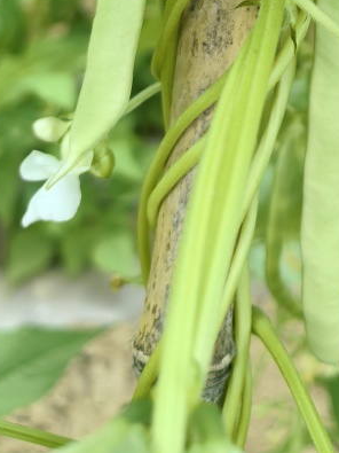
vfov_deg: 23.5
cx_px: 388
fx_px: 954
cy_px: -139
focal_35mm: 73
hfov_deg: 19.2
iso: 50
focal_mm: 5.52
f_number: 1.9
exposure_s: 1/513
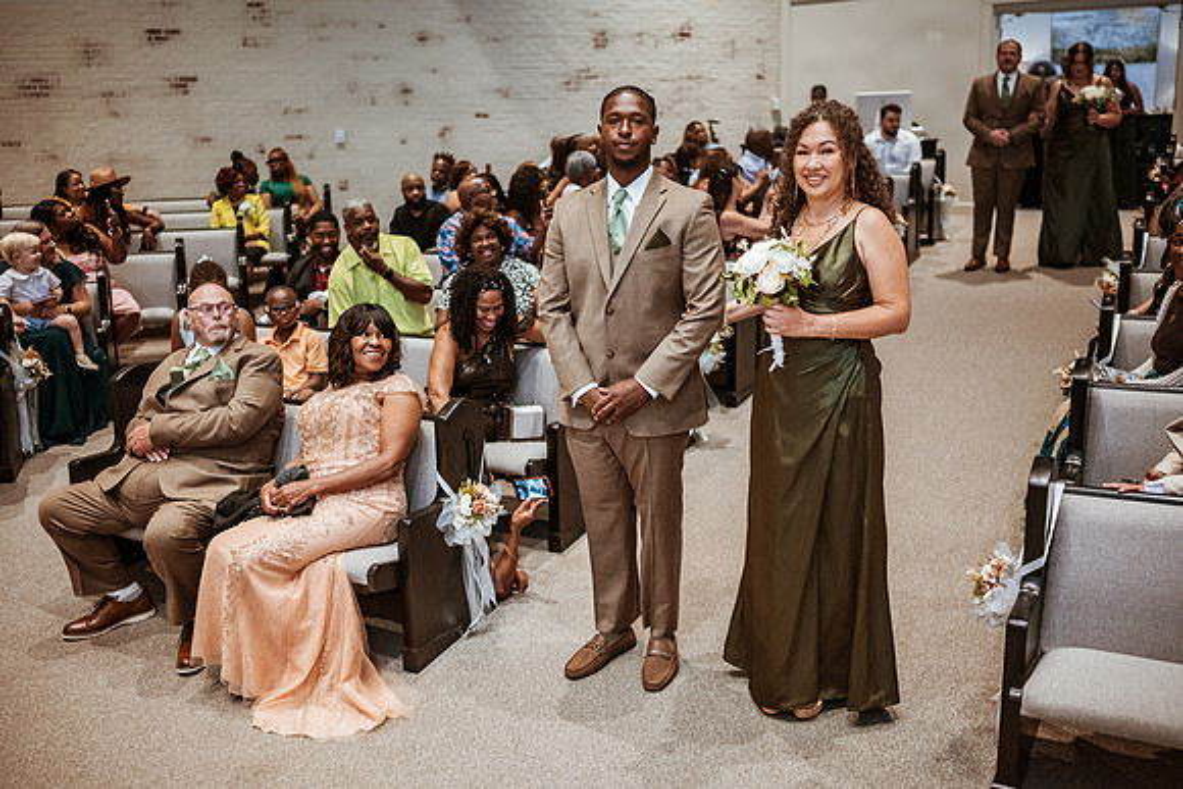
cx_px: 592
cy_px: 394
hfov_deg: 54.4
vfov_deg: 37.9
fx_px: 1150
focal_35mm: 35
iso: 1250
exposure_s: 1/500
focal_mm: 35
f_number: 1.8
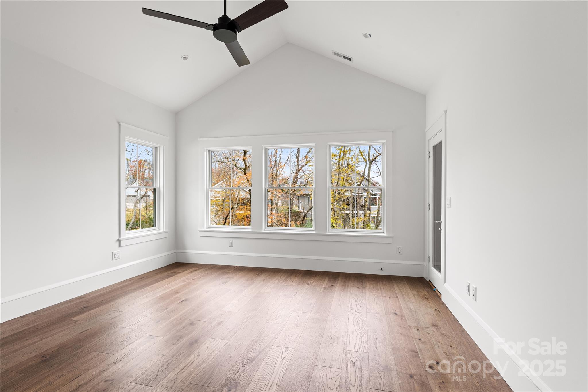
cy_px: 196
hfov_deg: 93.3
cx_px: 294
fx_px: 278
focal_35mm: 17
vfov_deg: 70.4
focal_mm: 17
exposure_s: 1/25
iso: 500
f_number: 8
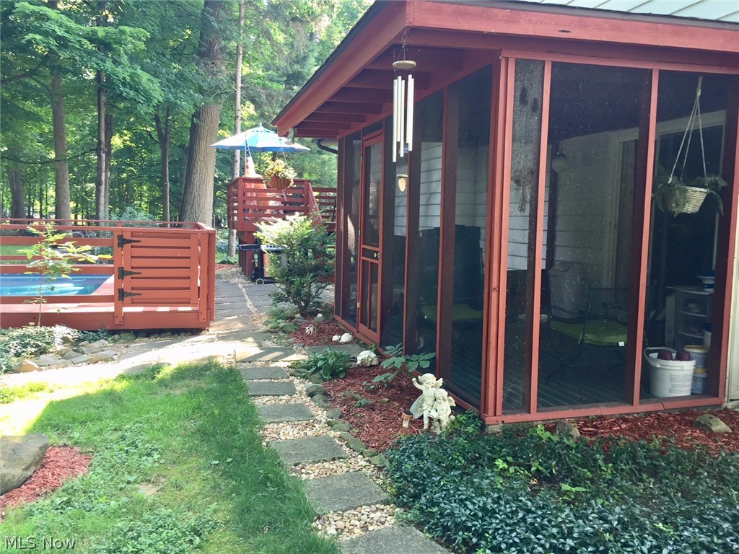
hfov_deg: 61.7
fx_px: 619
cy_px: 277
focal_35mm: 29
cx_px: 370
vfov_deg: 48.2
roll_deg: -1.1
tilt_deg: -5.6
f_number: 2.2
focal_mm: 4.15
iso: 32
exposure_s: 1/40
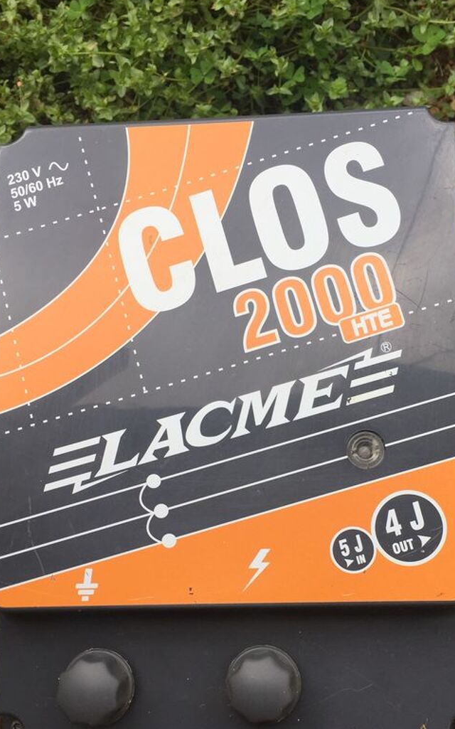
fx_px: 794
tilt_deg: -82.9
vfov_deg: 49.1
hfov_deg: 31.8
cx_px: 289
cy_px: 424
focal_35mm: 40
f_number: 2.2
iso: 32
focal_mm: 4.15
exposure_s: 1/581
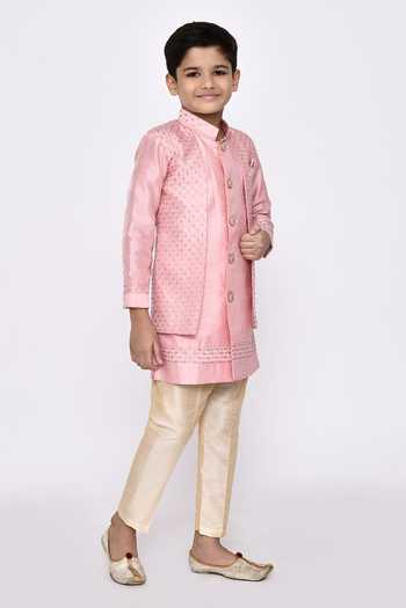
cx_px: 203
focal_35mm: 50
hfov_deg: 27.0
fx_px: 846
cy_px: 304
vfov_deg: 39.6
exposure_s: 1/160
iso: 250
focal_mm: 50
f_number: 10
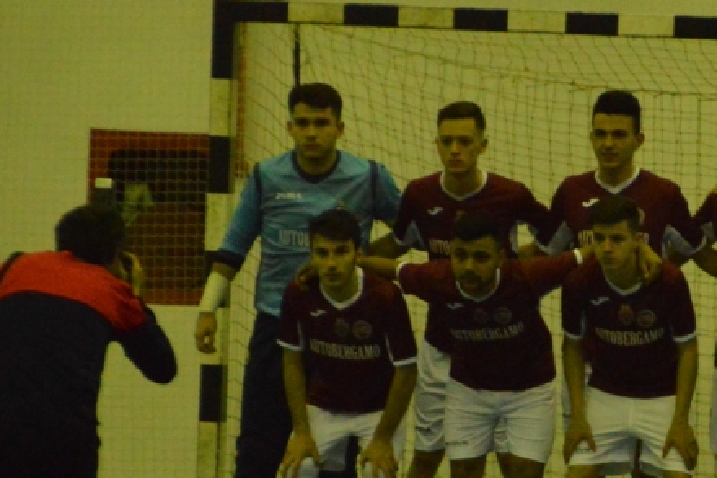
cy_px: 374
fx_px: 11109
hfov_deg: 3.7
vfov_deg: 2.5
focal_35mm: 558
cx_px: 653
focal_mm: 160
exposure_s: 1/160
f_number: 6
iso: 6400
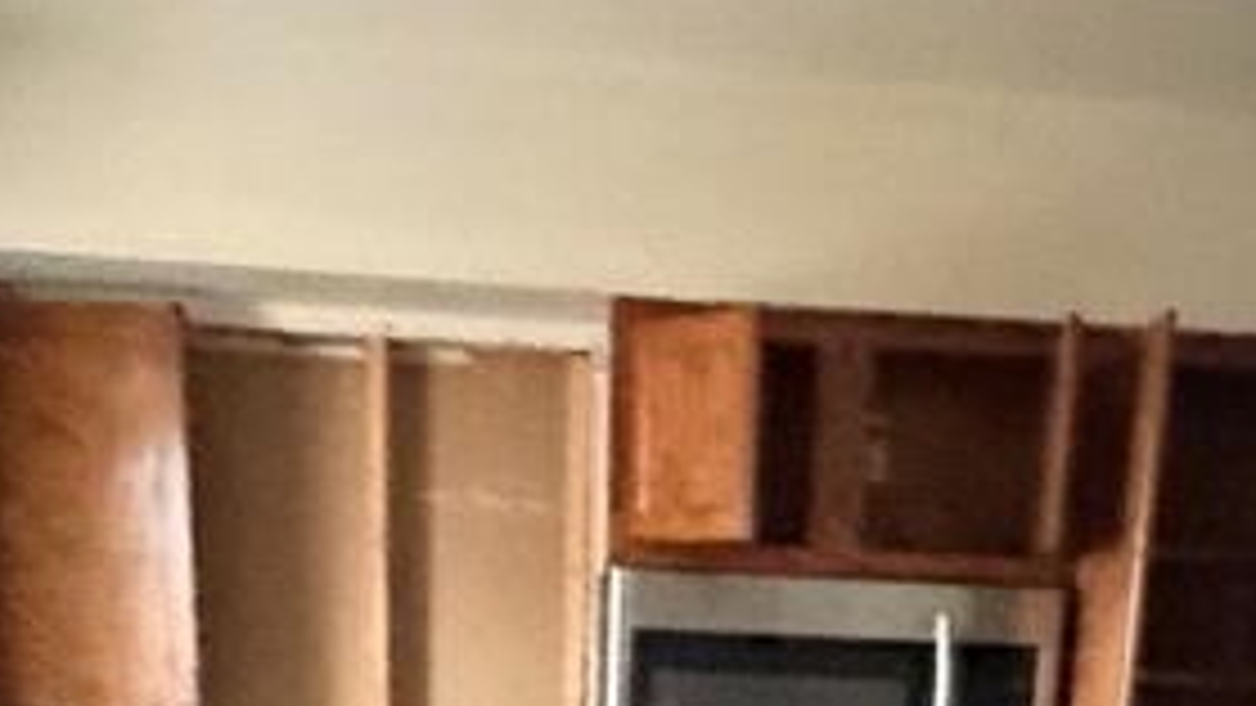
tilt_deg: -23.4
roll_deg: -1.5
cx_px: 716
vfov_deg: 17.2
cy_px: 1306
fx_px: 1865
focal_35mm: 56
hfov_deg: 37.1
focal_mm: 2.22
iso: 1250
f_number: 2.2
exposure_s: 1/43
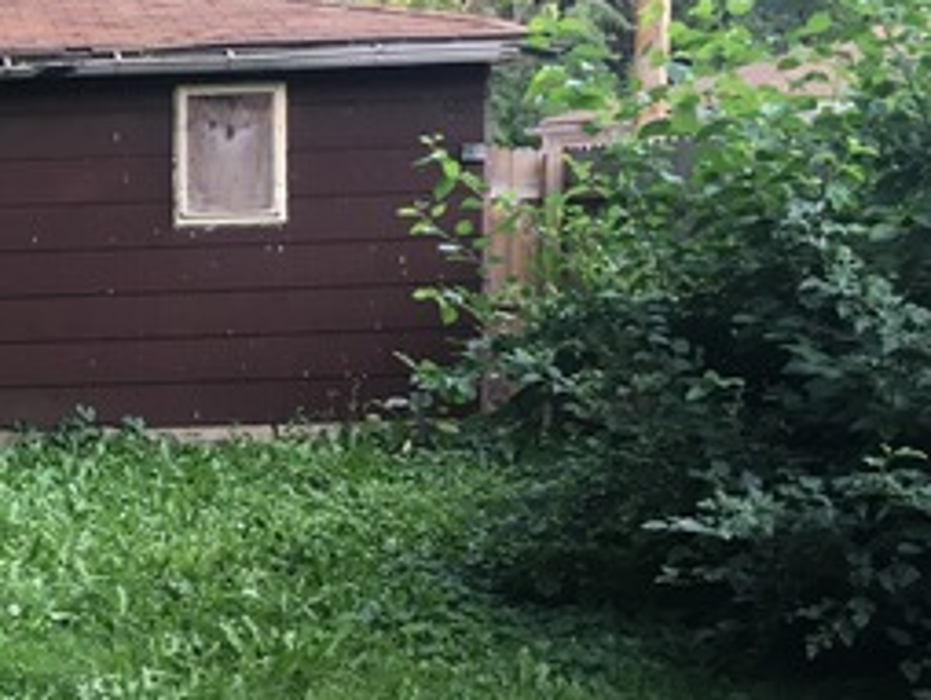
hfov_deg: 24.3
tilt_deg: -4.7
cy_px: 418
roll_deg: +2.0
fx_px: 1965
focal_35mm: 73
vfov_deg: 20.2
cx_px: -180
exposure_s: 1/40
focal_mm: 4.15
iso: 25
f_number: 2.2
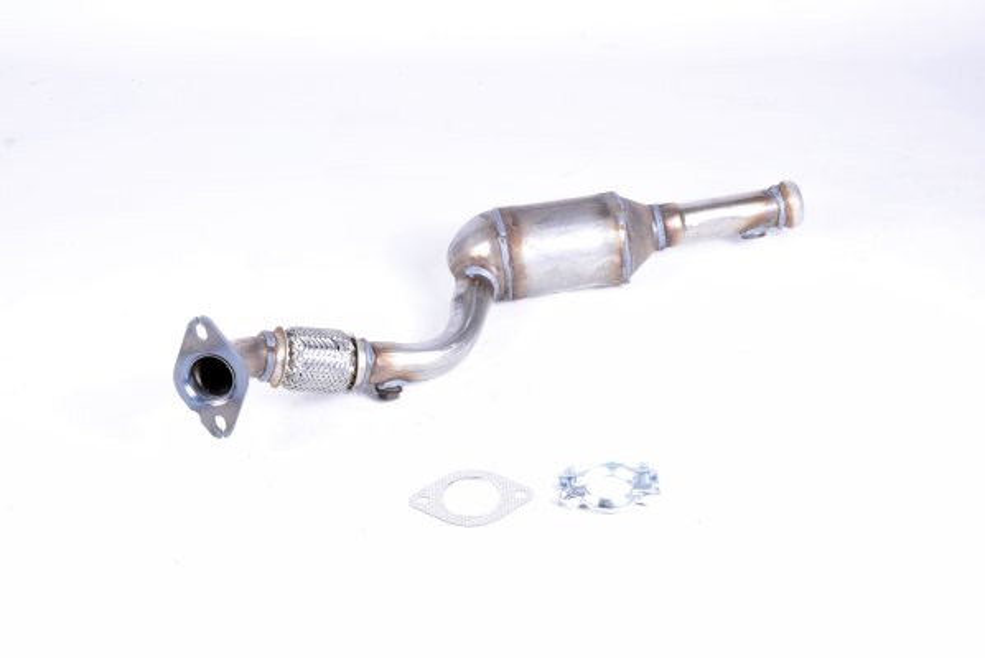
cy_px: 329
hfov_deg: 24.6
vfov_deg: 16.6
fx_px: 2258
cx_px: 492
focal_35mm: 82
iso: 200
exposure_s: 1/60
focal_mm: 55
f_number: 13
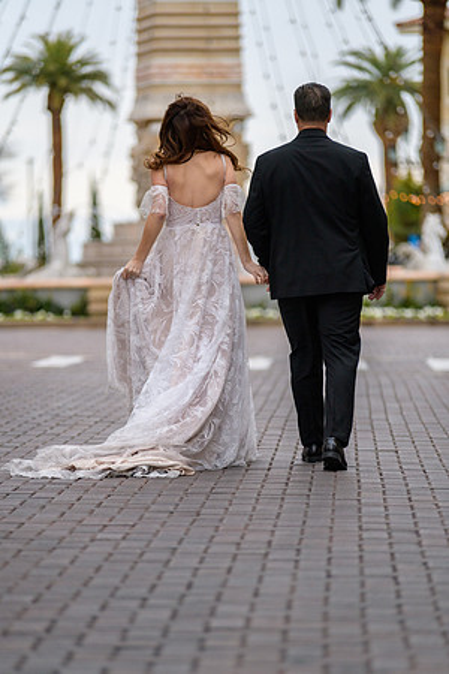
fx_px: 3180
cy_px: 337
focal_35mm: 170
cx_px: 224
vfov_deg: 12.1
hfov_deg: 8.1
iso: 250
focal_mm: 170
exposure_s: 1/3200
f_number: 2.8
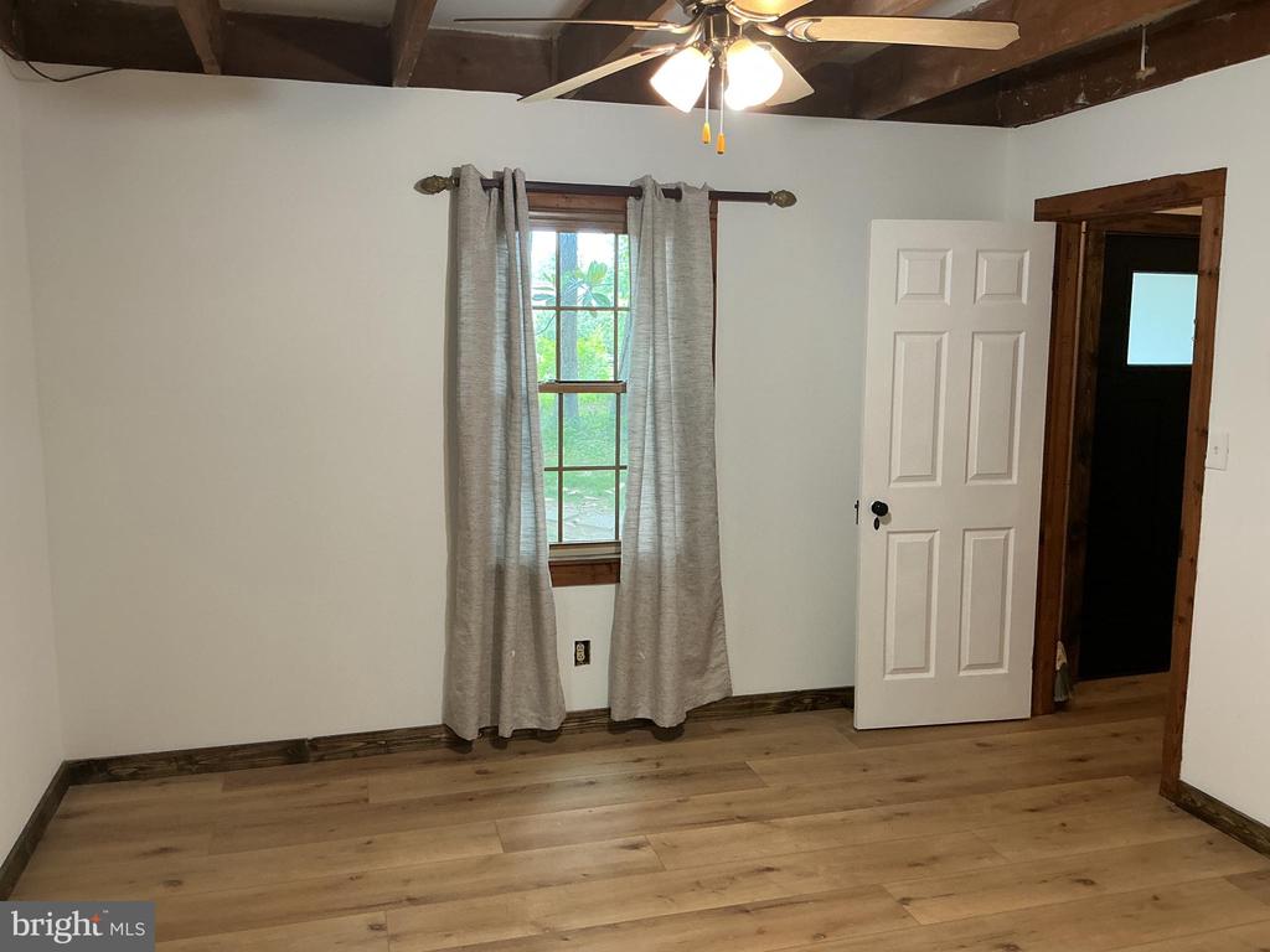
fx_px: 1064
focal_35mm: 29
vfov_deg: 48.2
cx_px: 635
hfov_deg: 61.7
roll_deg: +0.1
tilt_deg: -8.0
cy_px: 476
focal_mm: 3
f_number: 1.8
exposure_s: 1/60
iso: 100
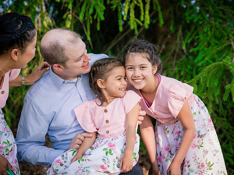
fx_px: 628
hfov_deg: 21.1
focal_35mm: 93
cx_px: 109
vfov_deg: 15.9
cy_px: 87
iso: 800
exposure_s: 1/400
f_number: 3.5
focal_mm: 85
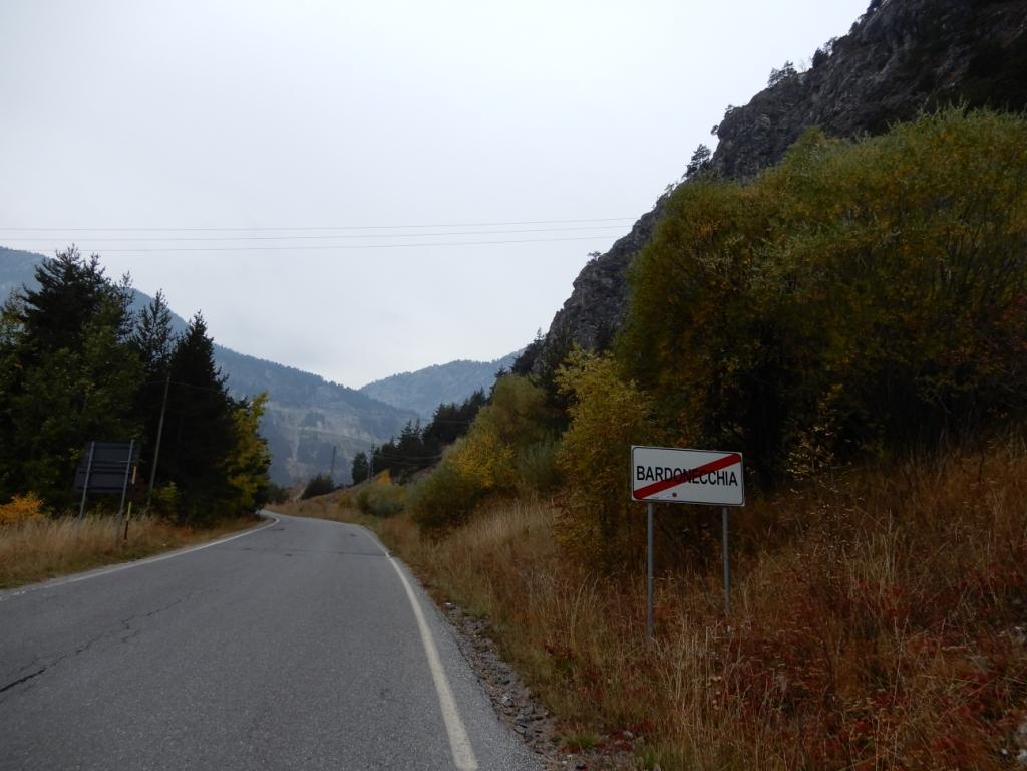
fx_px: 712
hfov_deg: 71.6
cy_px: 386
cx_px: 514
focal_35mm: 24
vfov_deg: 56.8
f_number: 3.4
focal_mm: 4.3
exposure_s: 1/800
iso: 80
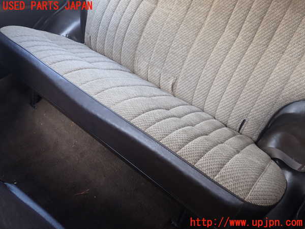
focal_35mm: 30
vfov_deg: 46.8
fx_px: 264
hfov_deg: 60.0
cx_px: 152
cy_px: 114
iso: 160
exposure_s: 1/60
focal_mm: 5.4
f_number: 2.3
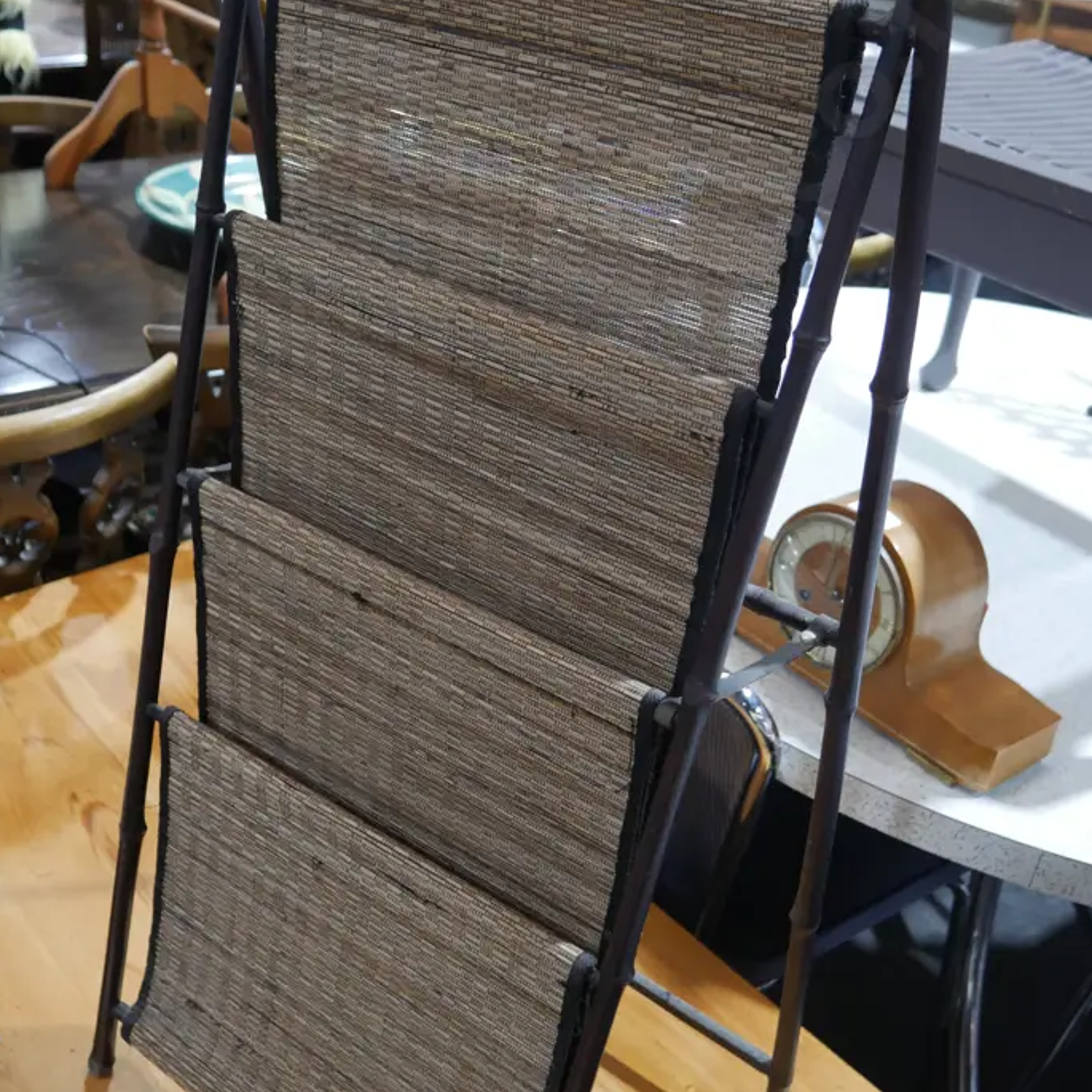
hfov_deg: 44.9
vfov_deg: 44.9
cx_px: 500
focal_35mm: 37
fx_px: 1321
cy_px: 571
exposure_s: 1/60
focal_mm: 14
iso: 800
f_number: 3.5
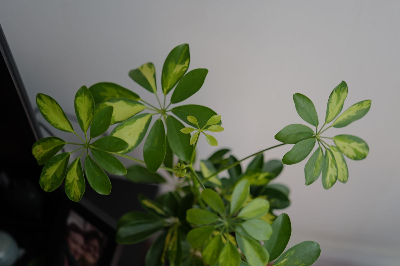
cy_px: 133
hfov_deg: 45.4
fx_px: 478
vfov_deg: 31.2
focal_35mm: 43
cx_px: 200
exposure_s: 1/125
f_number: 2
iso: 100
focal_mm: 43
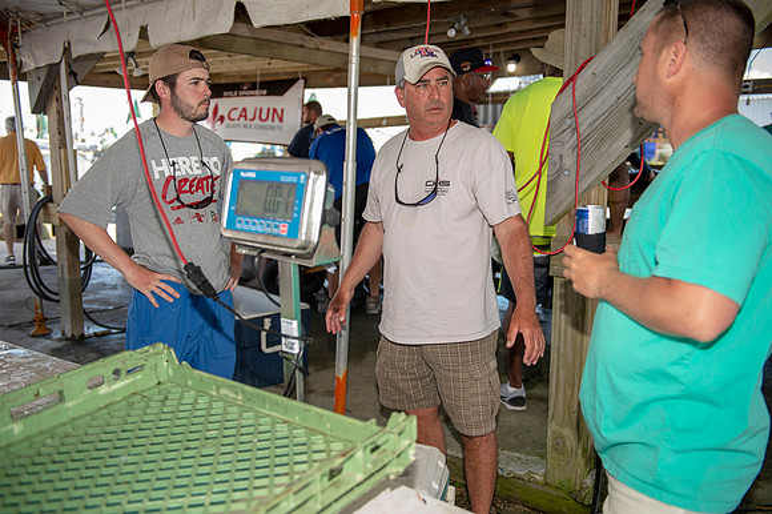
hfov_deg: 55.8
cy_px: 257
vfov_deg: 38.8
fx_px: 729
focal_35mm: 34
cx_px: 386
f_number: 3.2
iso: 50
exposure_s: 1/125
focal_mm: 34
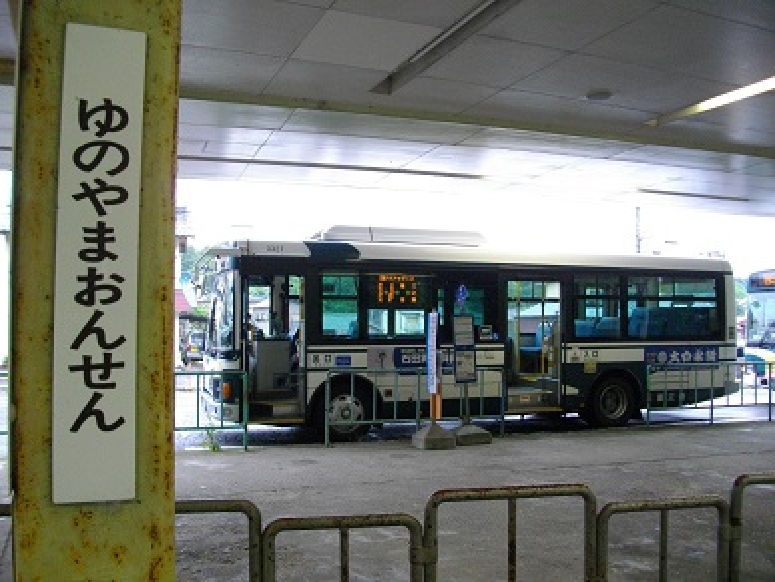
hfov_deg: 56.8
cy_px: 291
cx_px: 388
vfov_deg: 44.2
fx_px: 717
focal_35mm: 32
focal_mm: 5.7
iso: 400
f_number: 2.9
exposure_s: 1/60
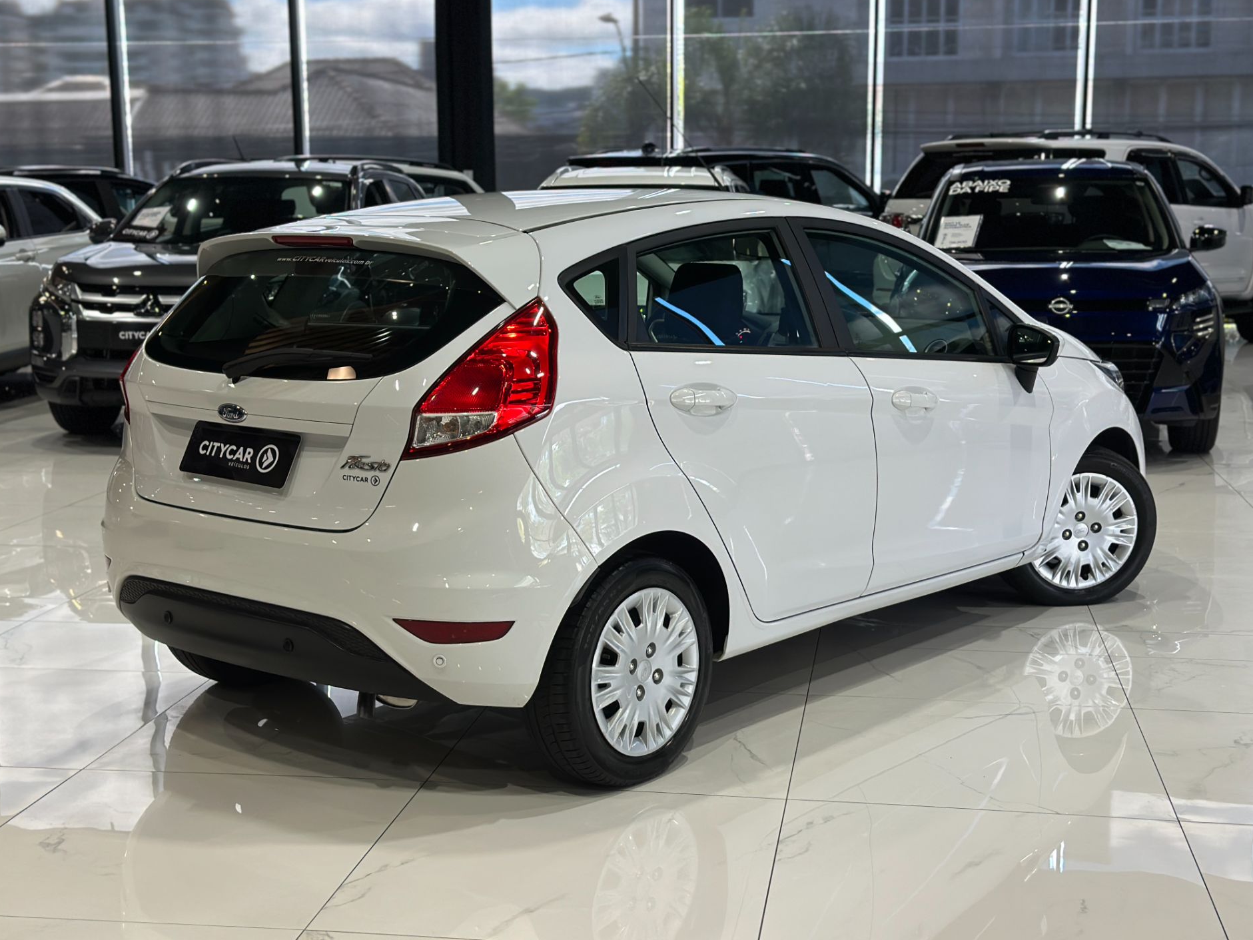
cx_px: 621
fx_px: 1774
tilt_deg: -9.3
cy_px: 461
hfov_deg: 38.9
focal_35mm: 49
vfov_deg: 29.7
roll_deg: +0.4
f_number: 1.78
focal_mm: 6.86
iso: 100
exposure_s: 1/170
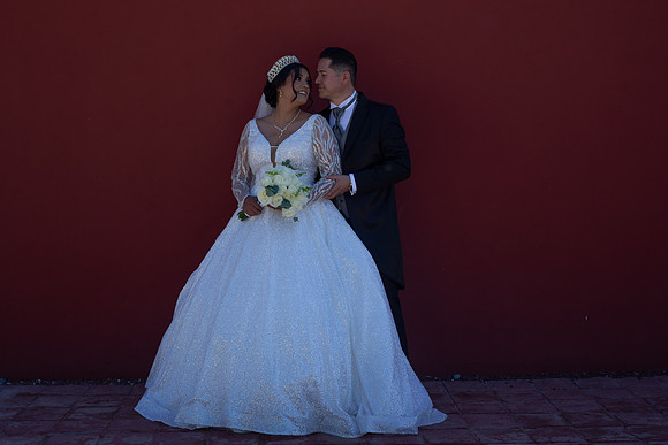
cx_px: 334
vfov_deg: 27.0
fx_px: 928
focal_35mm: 50
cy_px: 222
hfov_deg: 39.6
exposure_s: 1/250
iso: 100
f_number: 6.3
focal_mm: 50
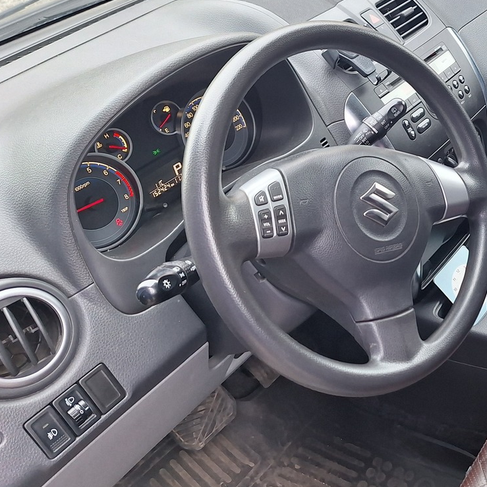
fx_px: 700
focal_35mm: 44
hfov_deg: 34.2
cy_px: 146
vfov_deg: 37.7
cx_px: 510
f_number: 1.8
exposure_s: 1/109
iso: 40
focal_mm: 5.54
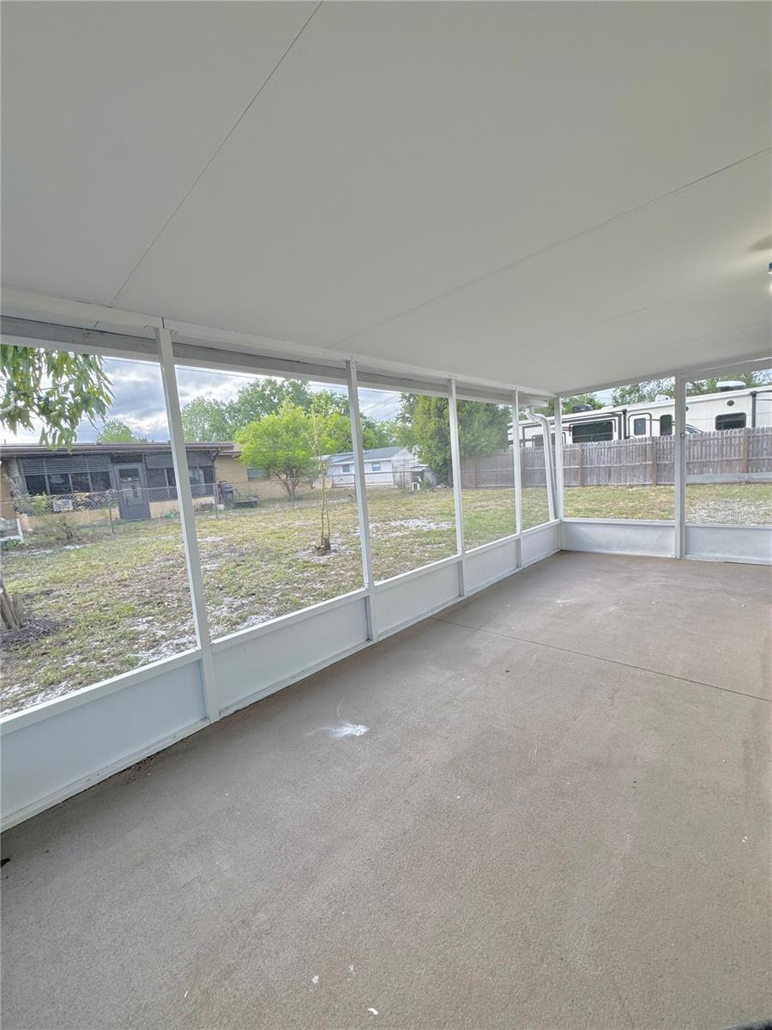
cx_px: 386
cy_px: 515
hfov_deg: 85.7
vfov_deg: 102.1
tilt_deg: -6.1
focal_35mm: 14
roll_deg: +3.6
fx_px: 416
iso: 40
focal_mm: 2.22
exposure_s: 1/178
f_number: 2.2
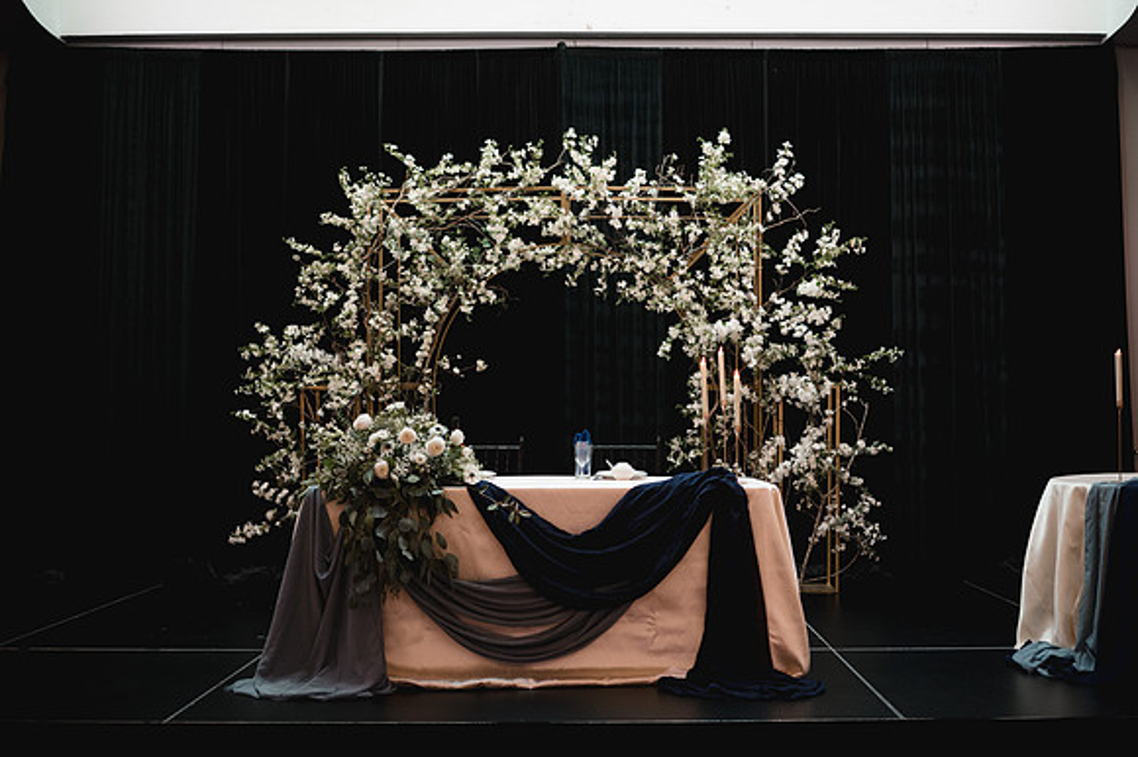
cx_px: 609
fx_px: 1201
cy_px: 352
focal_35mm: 38
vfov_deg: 35.0
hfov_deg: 50.7
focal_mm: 35
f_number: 1.8
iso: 1600
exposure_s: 1/200
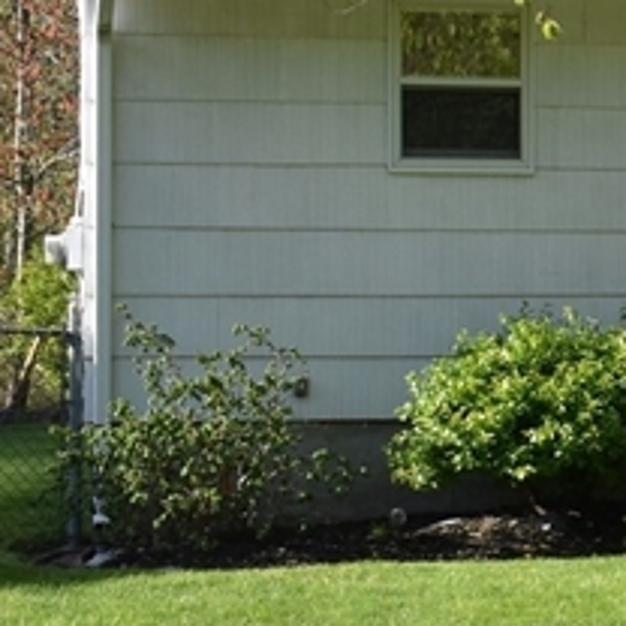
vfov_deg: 11.6
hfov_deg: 10.4
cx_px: 1333
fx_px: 3089
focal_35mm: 151
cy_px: 290
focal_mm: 24
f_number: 8
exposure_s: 1/500
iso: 400
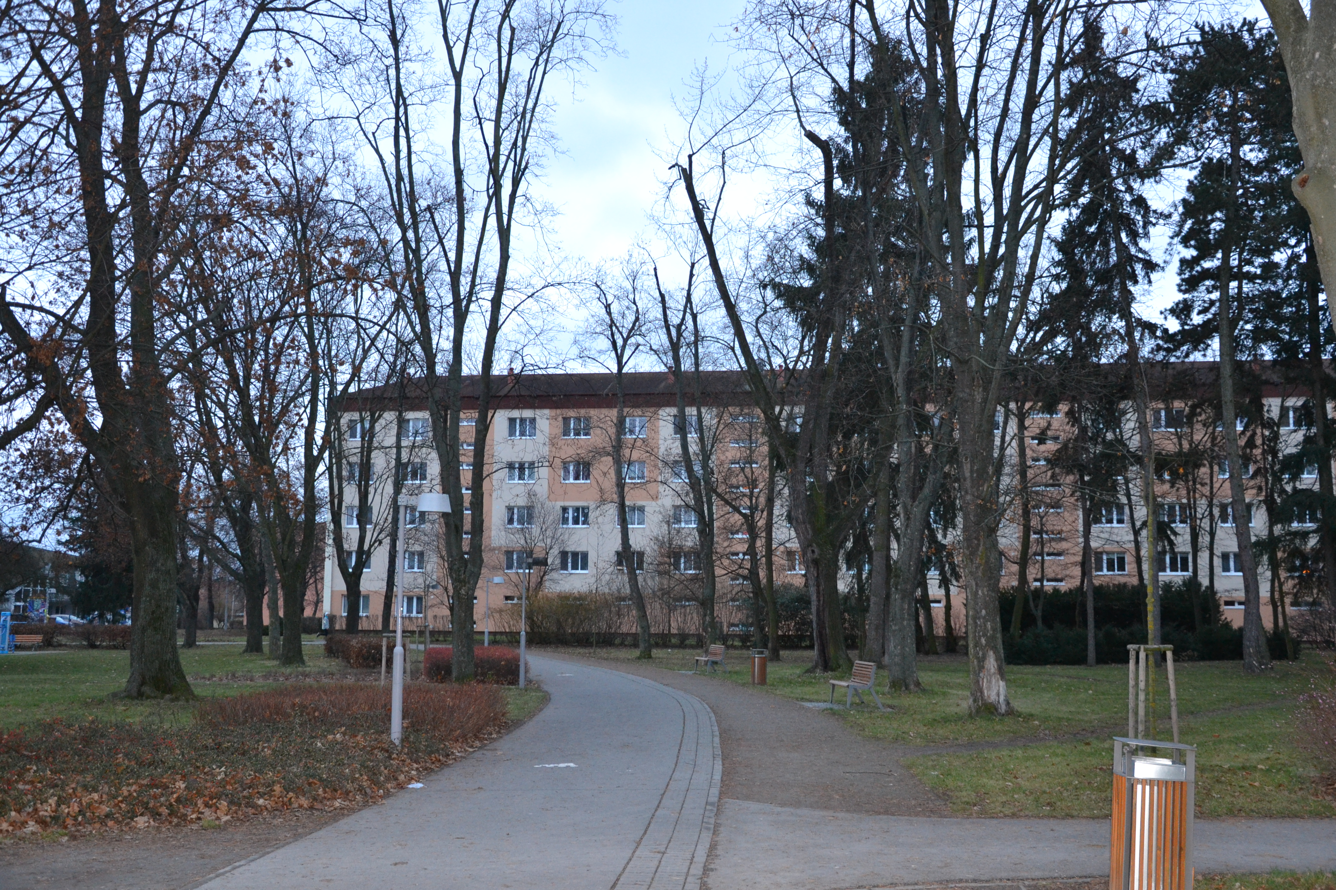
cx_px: 668
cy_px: 445
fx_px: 1392
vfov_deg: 35.5
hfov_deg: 51.3
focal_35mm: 38
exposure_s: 1/60
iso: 1250
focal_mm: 25
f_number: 4
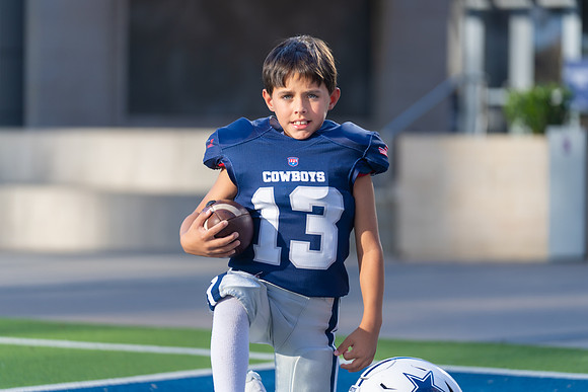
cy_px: 196
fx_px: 2638
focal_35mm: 161
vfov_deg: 8.5
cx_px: 294
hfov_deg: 12.7
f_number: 2.8
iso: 100
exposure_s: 1/640
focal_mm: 158
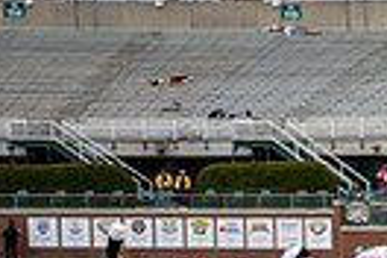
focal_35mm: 167
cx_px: 753
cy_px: 418
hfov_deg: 11.2
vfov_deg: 8.0
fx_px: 1795
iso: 100
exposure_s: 1/500
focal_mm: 38
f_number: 2.8
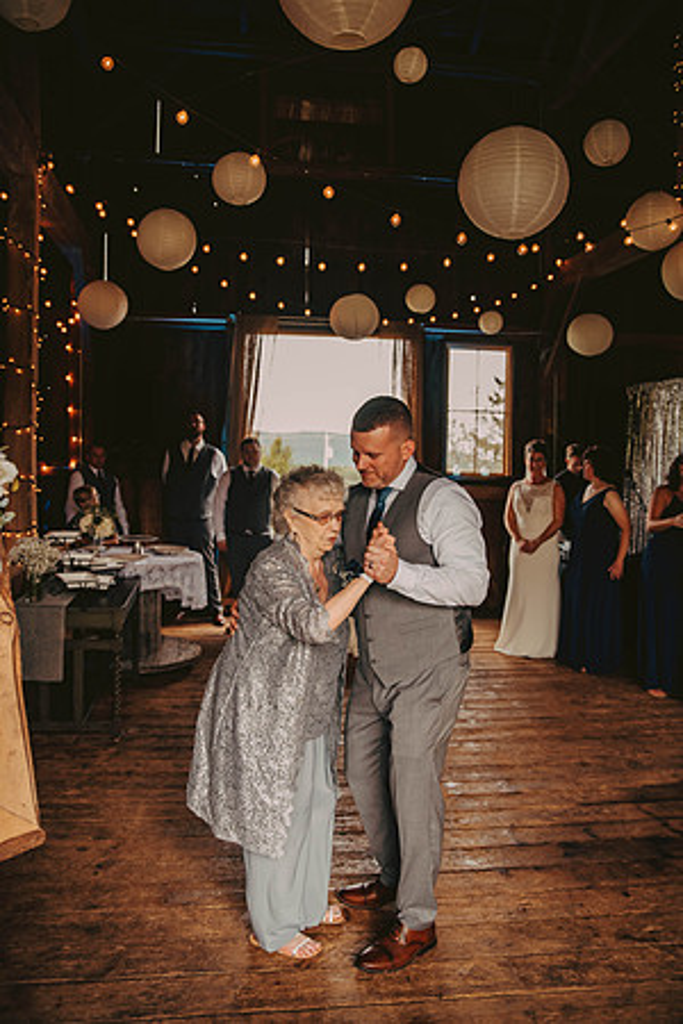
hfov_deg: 46.4
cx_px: 342
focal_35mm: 28
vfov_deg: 65.5
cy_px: 512
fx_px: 797
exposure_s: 1/200
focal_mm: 28
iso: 800
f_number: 2.8
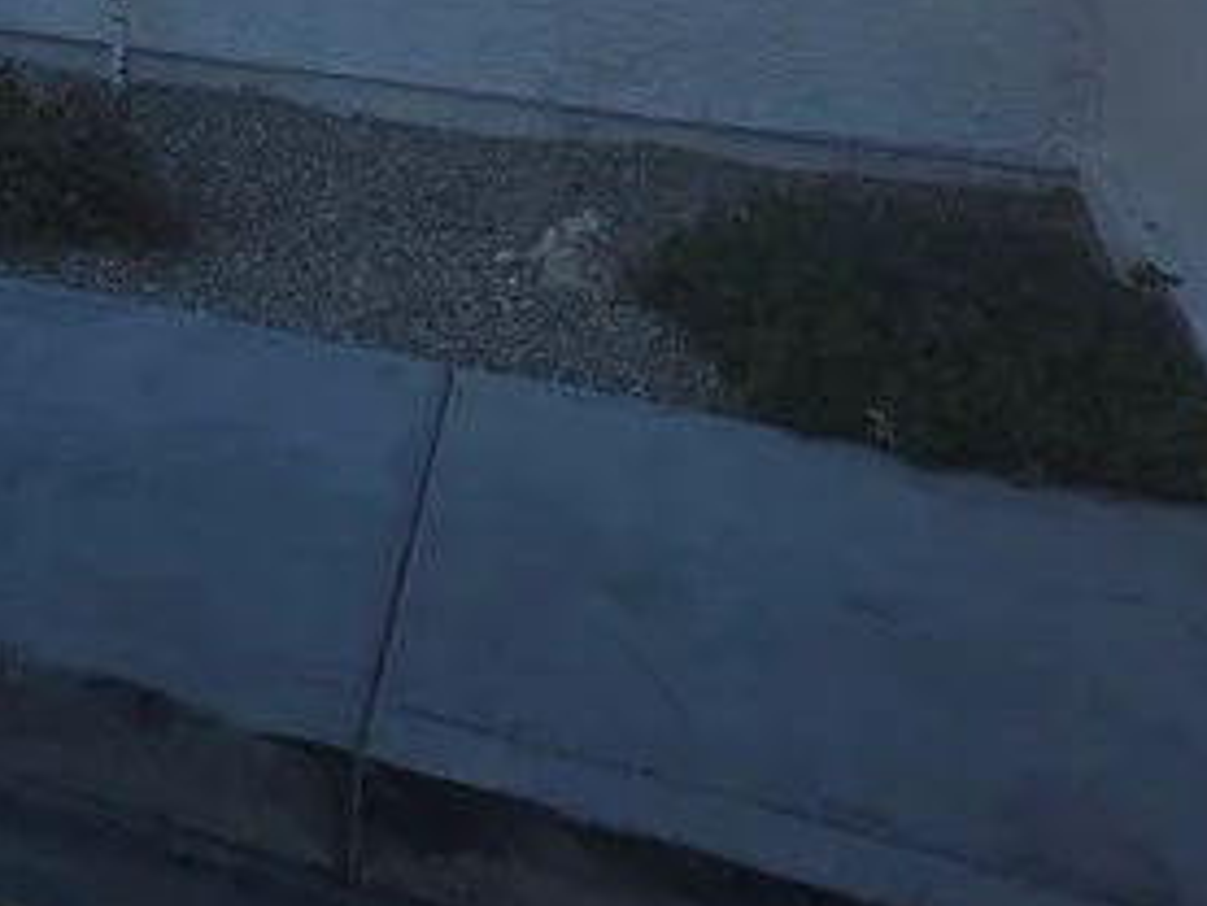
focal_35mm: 48
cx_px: -148
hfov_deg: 33.9
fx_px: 1674
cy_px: -719
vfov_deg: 20.9
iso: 40
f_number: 1.9
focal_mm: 2.2
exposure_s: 1/1849
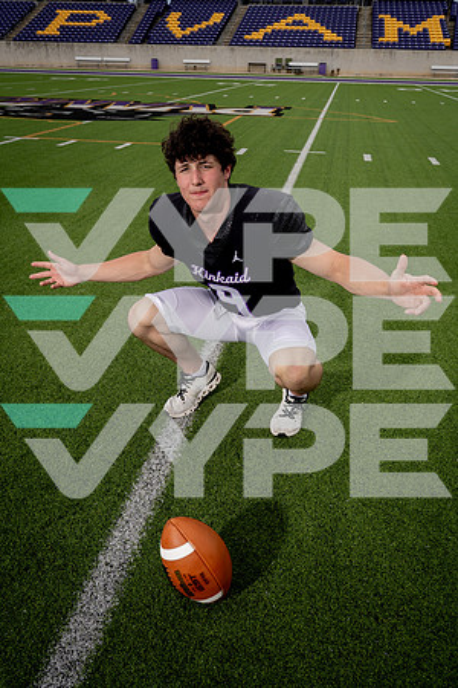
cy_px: 344
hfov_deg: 43.6
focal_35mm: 30
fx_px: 572
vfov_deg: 61.9
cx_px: 229
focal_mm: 30
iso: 100
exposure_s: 1/250
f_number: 8
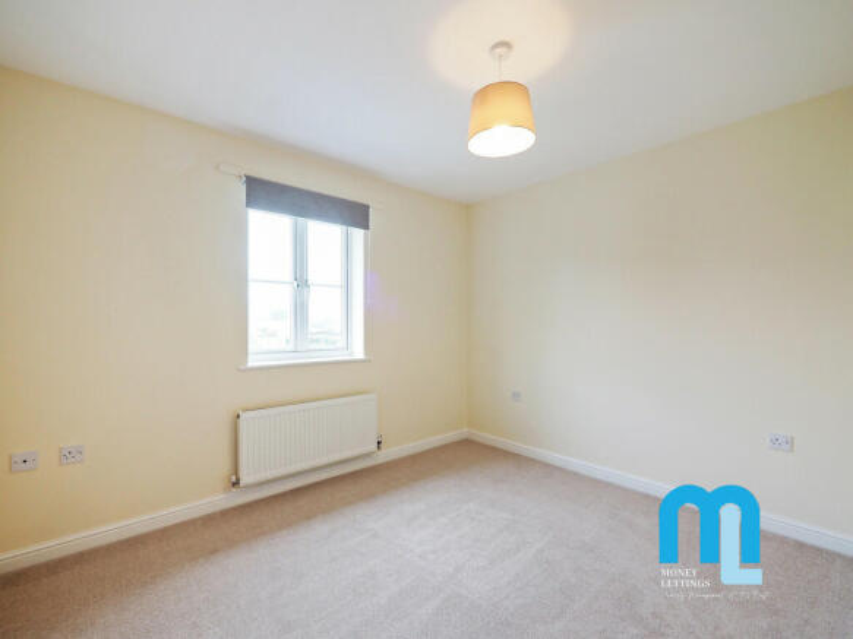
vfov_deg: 85.7
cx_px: 426
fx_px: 345
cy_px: 320
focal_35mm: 14
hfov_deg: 102.1
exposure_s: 1/60
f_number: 4
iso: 400
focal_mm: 7
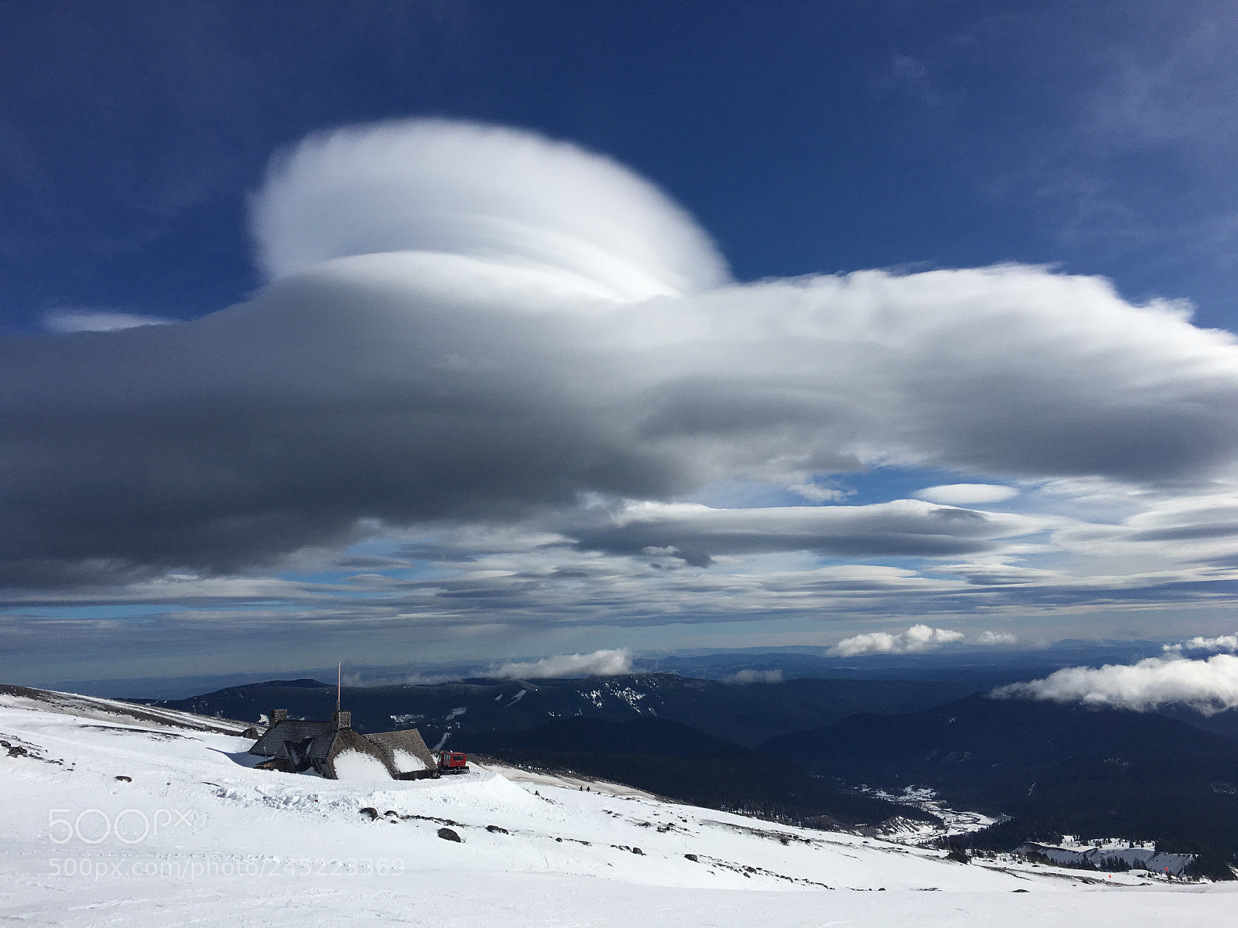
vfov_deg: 48.2
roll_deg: +3.8
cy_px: 464
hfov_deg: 61.7
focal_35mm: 29
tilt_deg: +7.7
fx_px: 1037
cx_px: 619
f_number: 2.2
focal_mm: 4.15
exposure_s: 1/6993
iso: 25
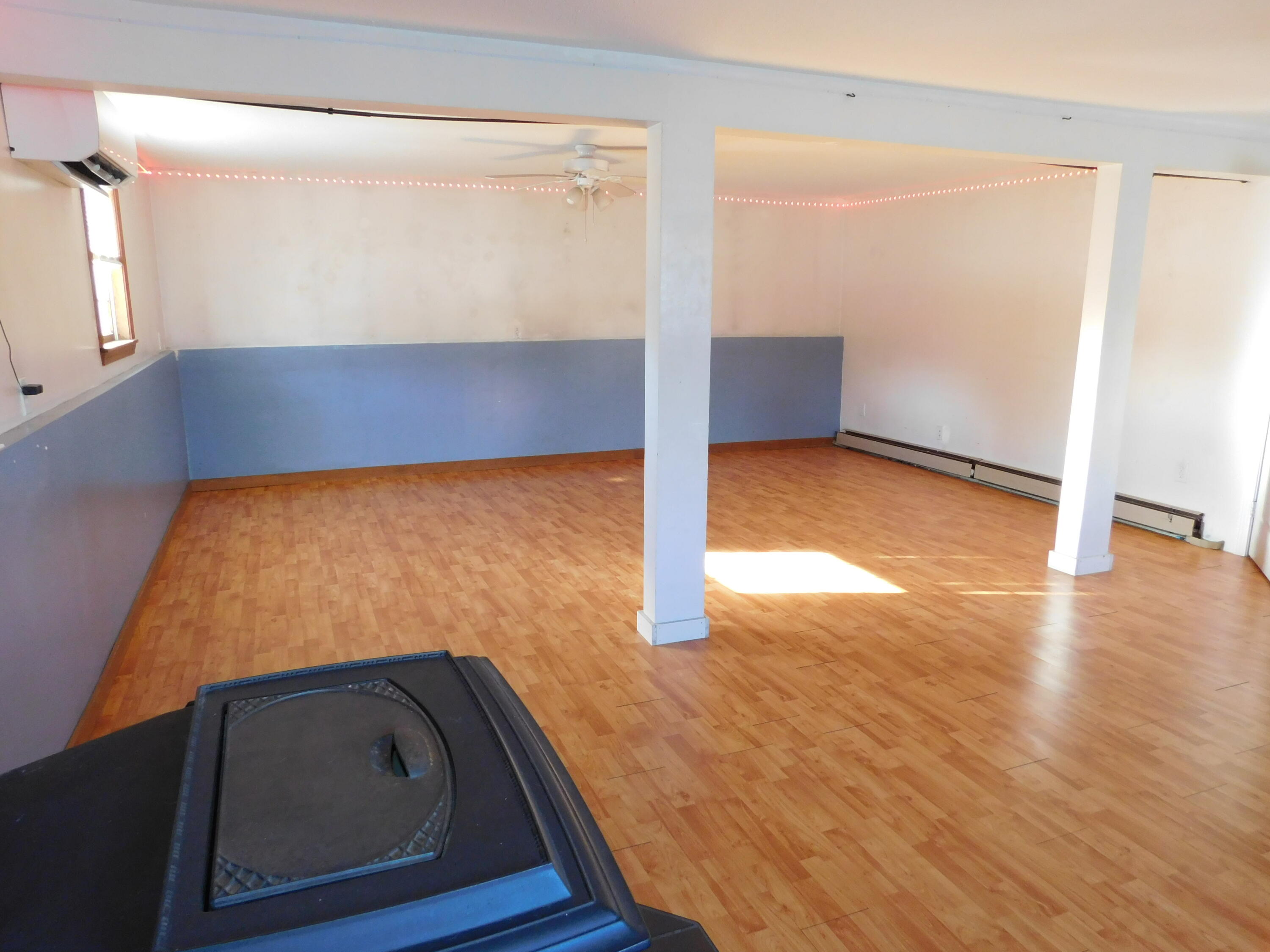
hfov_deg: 71.6
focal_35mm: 24
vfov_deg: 56.8
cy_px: 476
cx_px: 635
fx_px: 881
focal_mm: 4.1
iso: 280
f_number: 3
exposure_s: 1/30
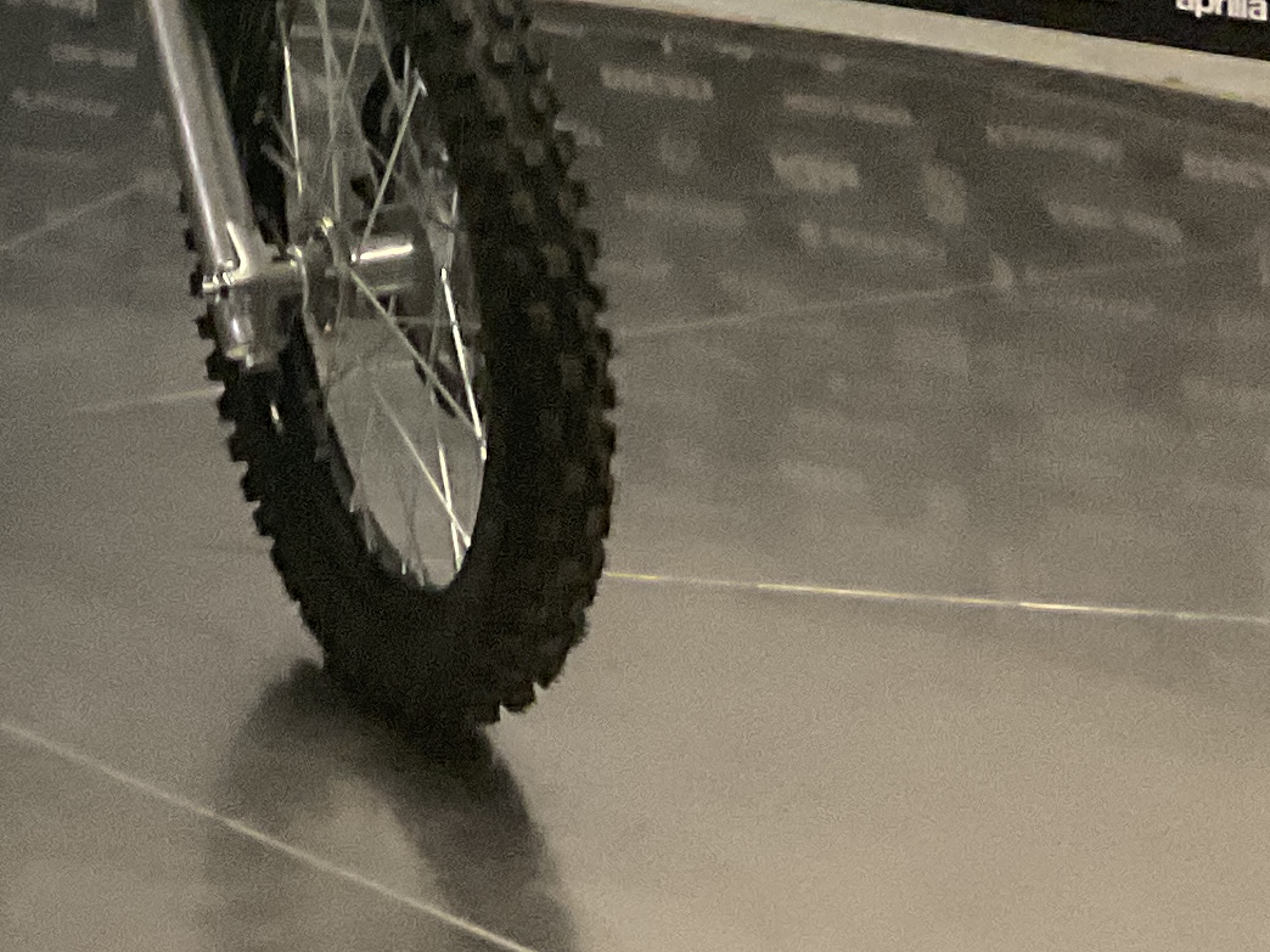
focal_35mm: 112
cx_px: -173
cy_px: -623
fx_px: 4109
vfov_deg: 12.4
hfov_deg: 16.9
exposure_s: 1/60
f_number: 1.8
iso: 160
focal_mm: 3
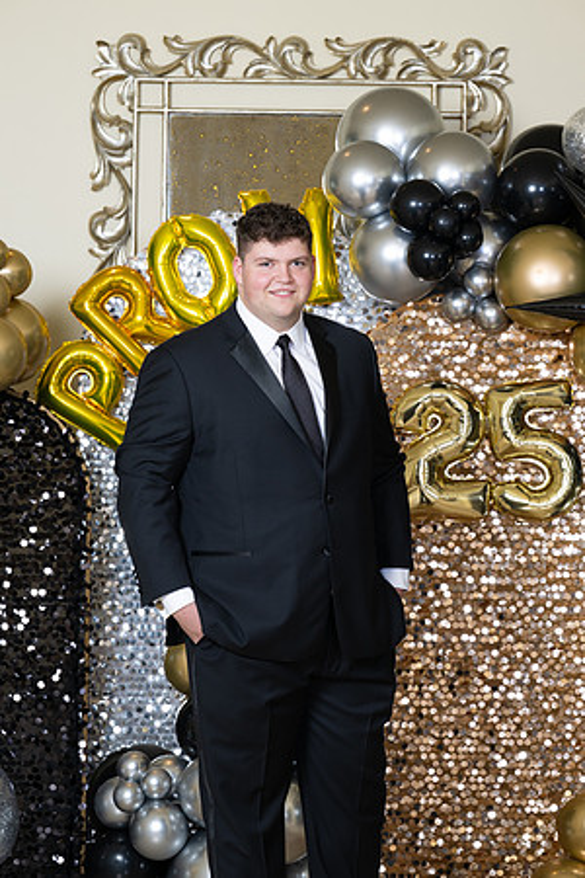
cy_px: 439
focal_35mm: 135
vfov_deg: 15.2
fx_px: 3290
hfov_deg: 10.2
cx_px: 292
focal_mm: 135
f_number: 8
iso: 320
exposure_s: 1/100
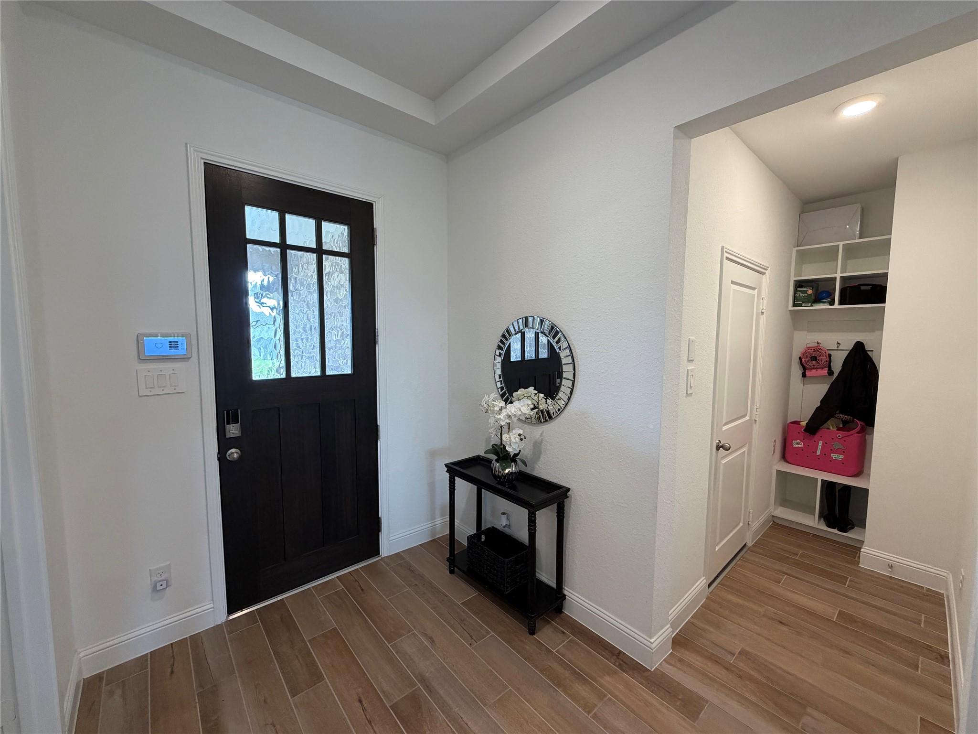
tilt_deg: -4.9
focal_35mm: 14
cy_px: 367
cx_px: 489
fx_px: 396
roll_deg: +0.0
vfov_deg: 85.7
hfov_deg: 102.1
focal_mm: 2.22
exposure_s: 1/120
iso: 250
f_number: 2.2
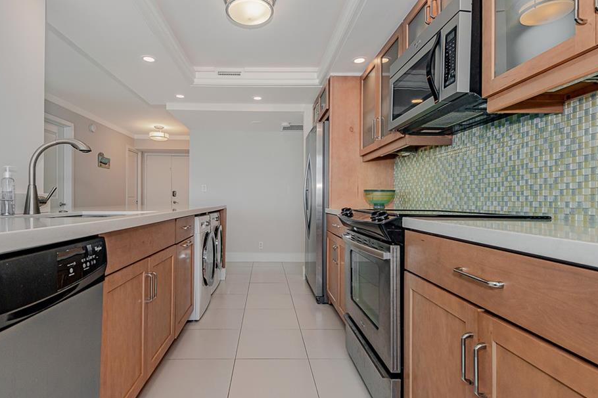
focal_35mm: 18
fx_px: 299
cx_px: 300
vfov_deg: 67.3
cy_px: 202
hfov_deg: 90.0
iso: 800
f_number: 8
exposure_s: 1/125
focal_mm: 16
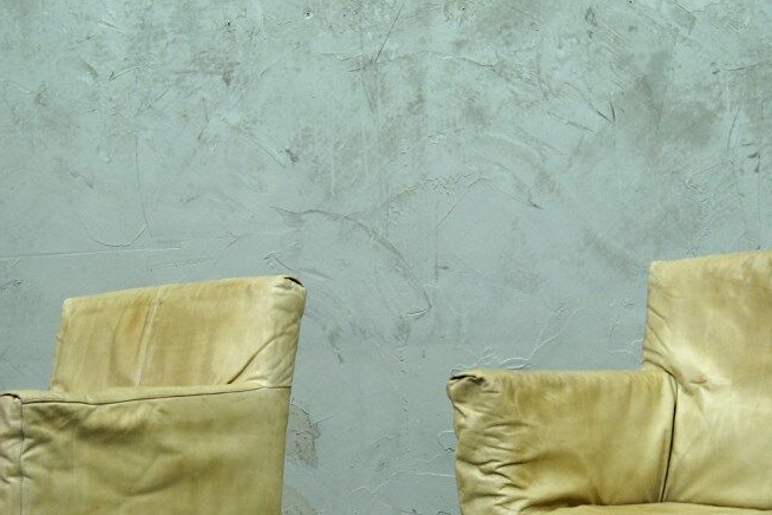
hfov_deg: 31.8
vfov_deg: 21.0
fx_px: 1351
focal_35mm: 63
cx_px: 447
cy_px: 477
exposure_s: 1/13
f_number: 8
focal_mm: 22
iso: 400
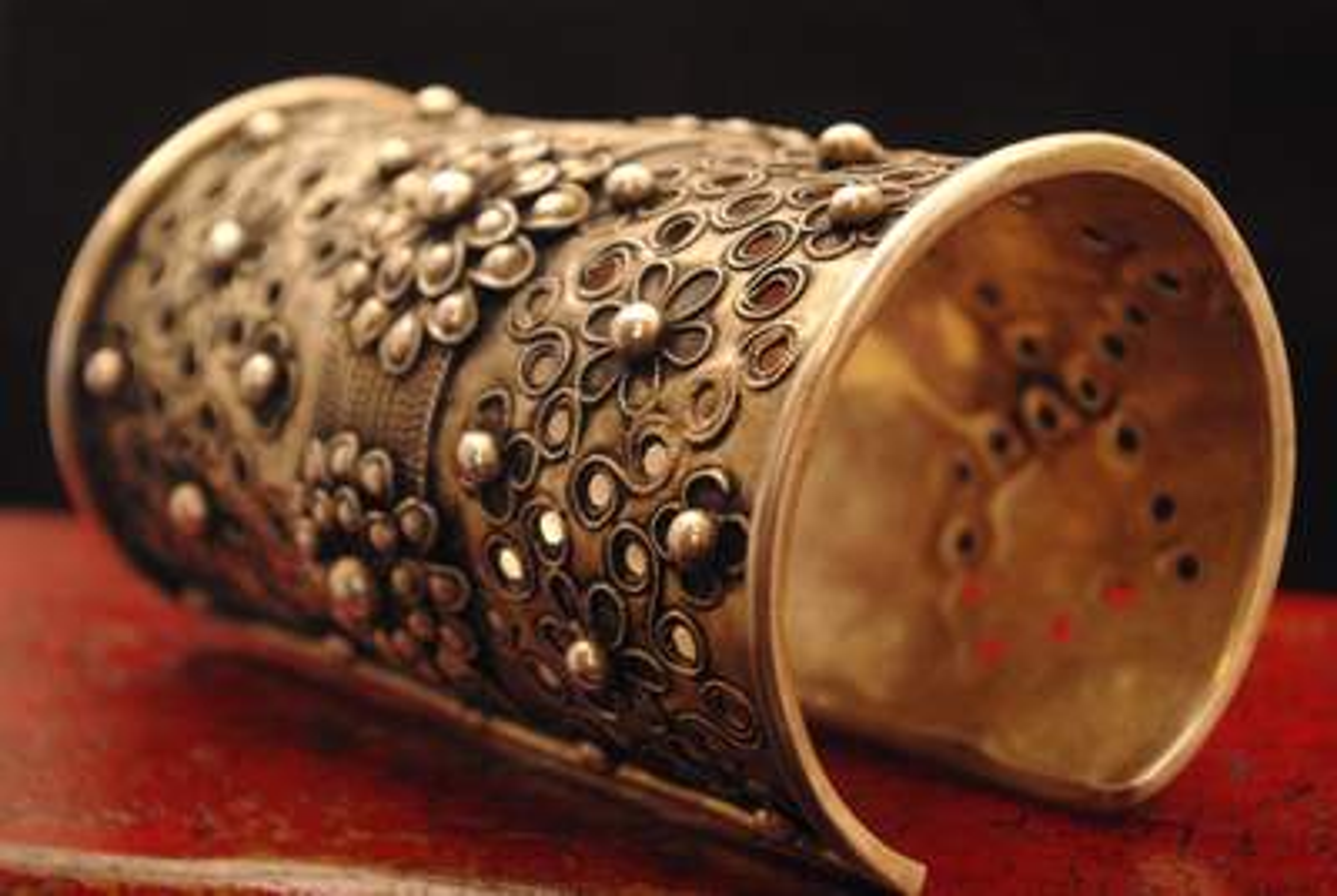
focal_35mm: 64
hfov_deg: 31.4
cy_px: 448
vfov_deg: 21.3
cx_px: 668
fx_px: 2380
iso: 1600
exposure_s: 1/20
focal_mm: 42.5
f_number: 6.7
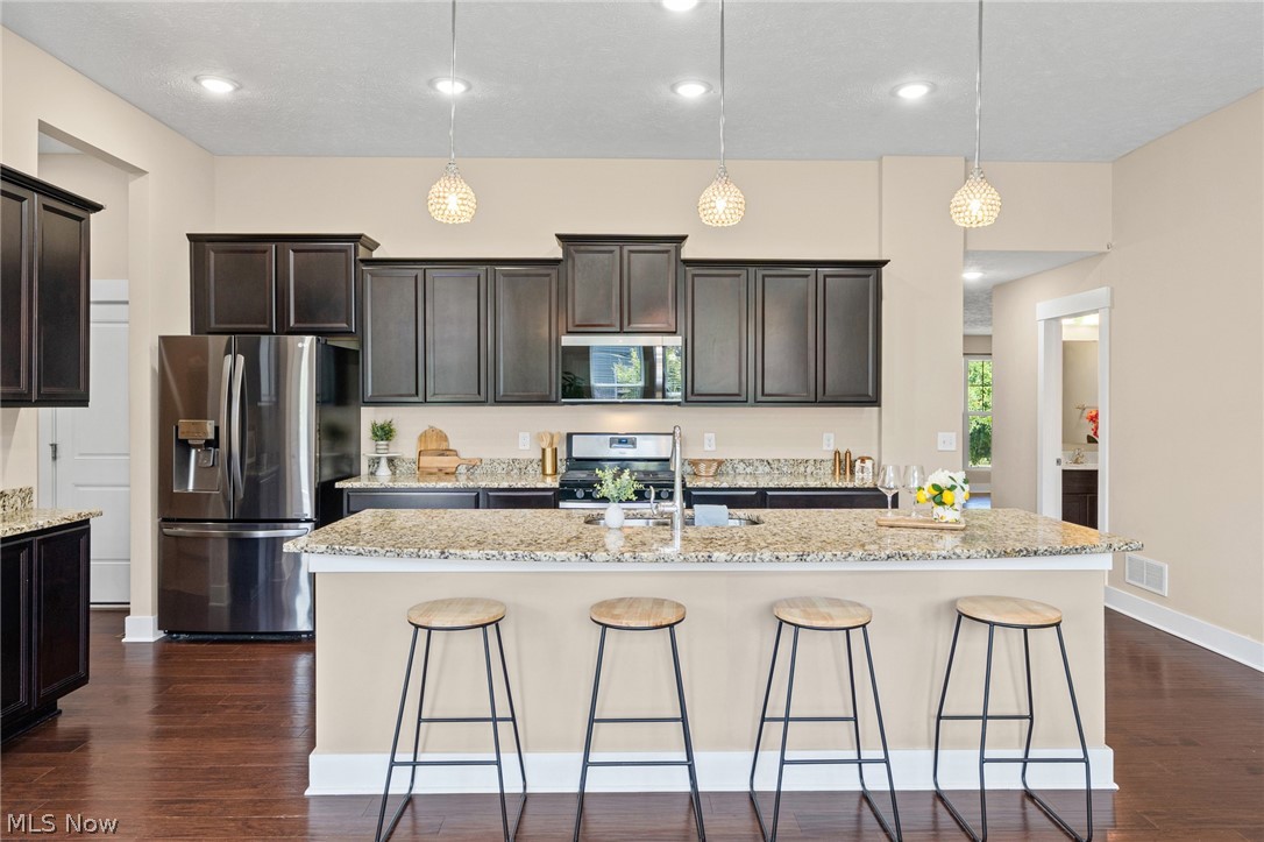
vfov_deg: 57.2
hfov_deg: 78.6
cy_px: 421
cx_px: 632
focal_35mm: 22
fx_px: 772
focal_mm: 15
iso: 250
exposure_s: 1/4
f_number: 9
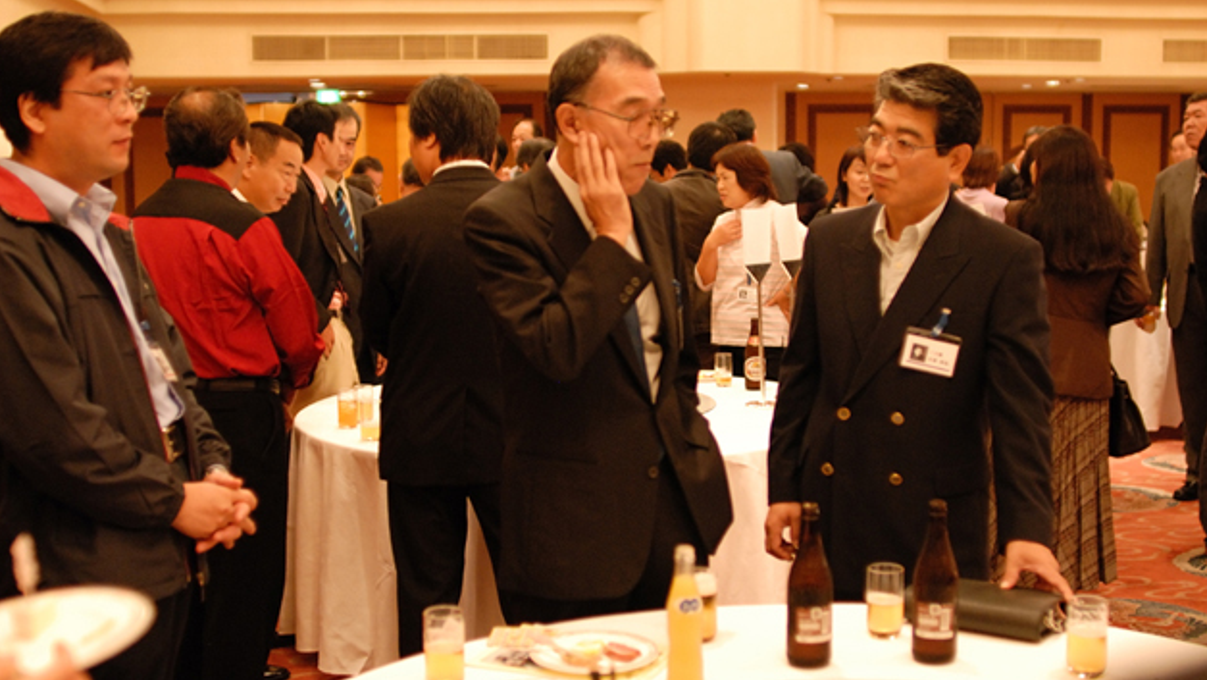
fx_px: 1441
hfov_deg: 45.5
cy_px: 350
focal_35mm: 45
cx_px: 604
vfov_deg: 26.5
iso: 800
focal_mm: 28
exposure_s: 1/60
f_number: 2
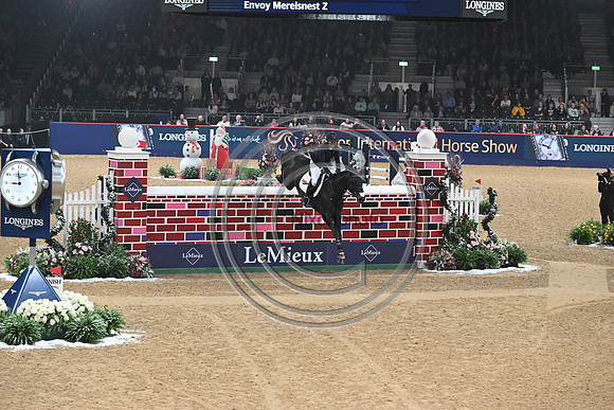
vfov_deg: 11.0
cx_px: 307
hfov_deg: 16.4
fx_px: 2132
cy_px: 205
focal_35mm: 125
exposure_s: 1/640
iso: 6400
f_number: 4.5
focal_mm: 125
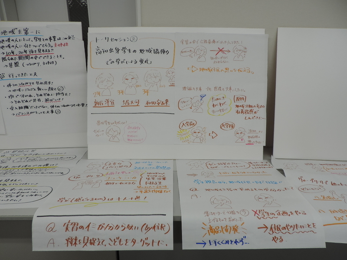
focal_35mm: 24
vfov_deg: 56.8
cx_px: 174
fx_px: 241
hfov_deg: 71.6
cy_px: 130
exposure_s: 1/80
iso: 80
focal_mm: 4.3
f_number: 3
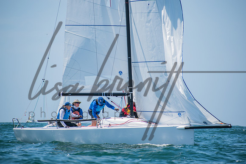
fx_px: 2153
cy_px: 82
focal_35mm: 315
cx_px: 123
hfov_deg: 6.5
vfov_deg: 4.4
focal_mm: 210
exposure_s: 1/800
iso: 200
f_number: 6.3
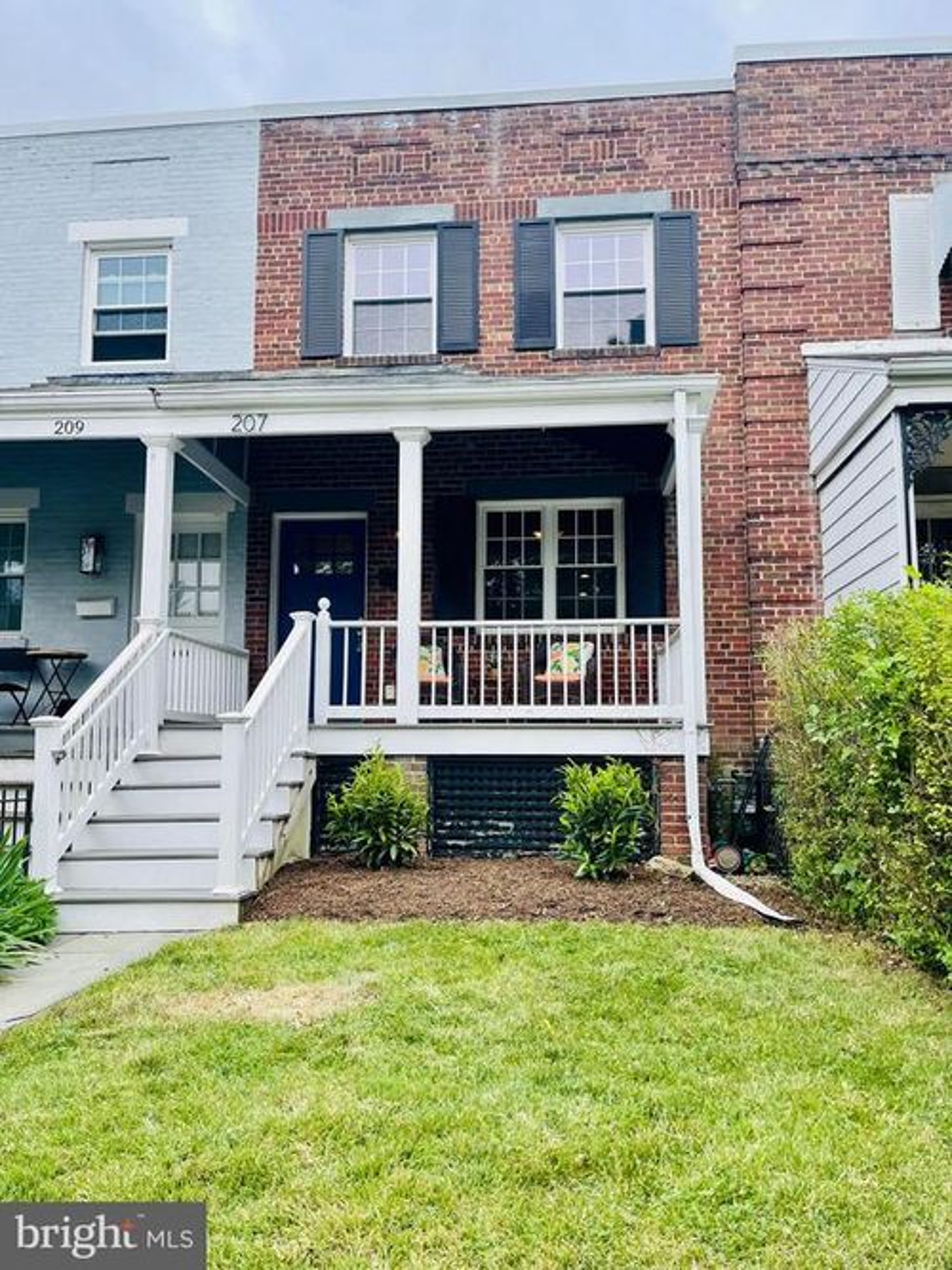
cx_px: 476
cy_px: 635
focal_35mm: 25
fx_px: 917
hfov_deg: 54.9
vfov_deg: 69.4
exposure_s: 1/901
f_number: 1.6
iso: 32
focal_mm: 5.1
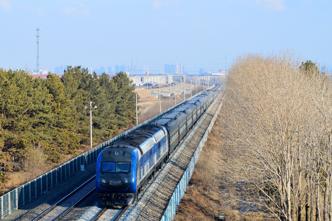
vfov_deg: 12.5
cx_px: 163
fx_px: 1010
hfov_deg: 18.7
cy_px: 119
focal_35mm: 110
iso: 100
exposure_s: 1/160
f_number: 8
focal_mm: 65
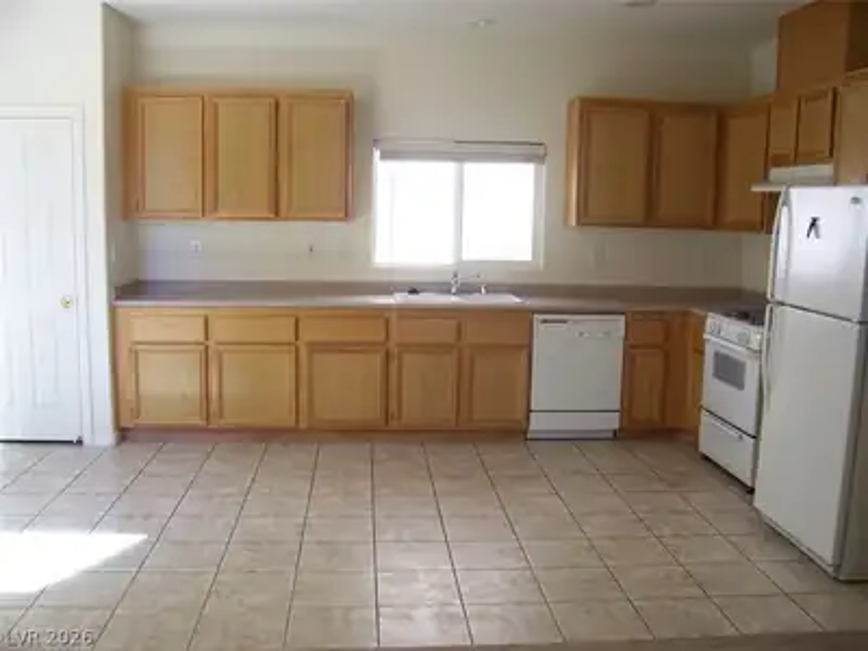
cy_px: 326
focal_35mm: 34
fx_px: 853
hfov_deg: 54.0
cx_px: 434
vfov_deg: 41.8
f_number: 2.7
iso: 80
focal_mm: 5.6
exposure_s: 1/90
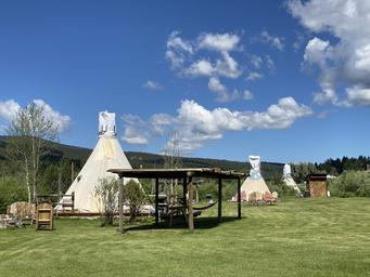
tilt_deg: +6.0
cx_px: 185
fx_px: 556
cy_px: 138
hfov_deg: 36.8
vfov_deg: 28.0
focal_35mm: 52
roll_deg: -0.5
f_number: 2
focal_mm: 6
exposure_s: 1/1996
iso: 20
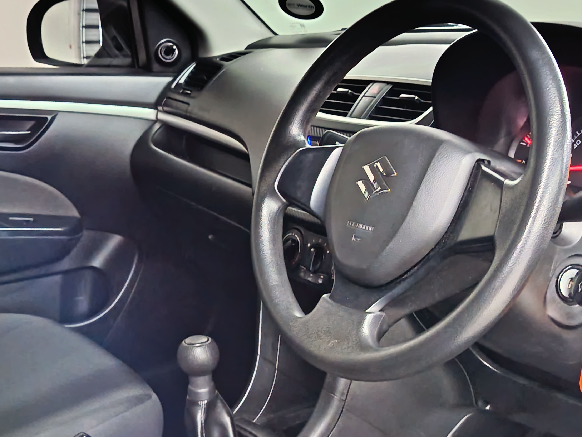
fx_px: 891
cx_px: 286
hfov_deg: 36.2
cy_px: 240
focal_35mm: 53
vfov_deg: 27.5
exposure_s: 1/24
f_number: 1.75
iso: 4953
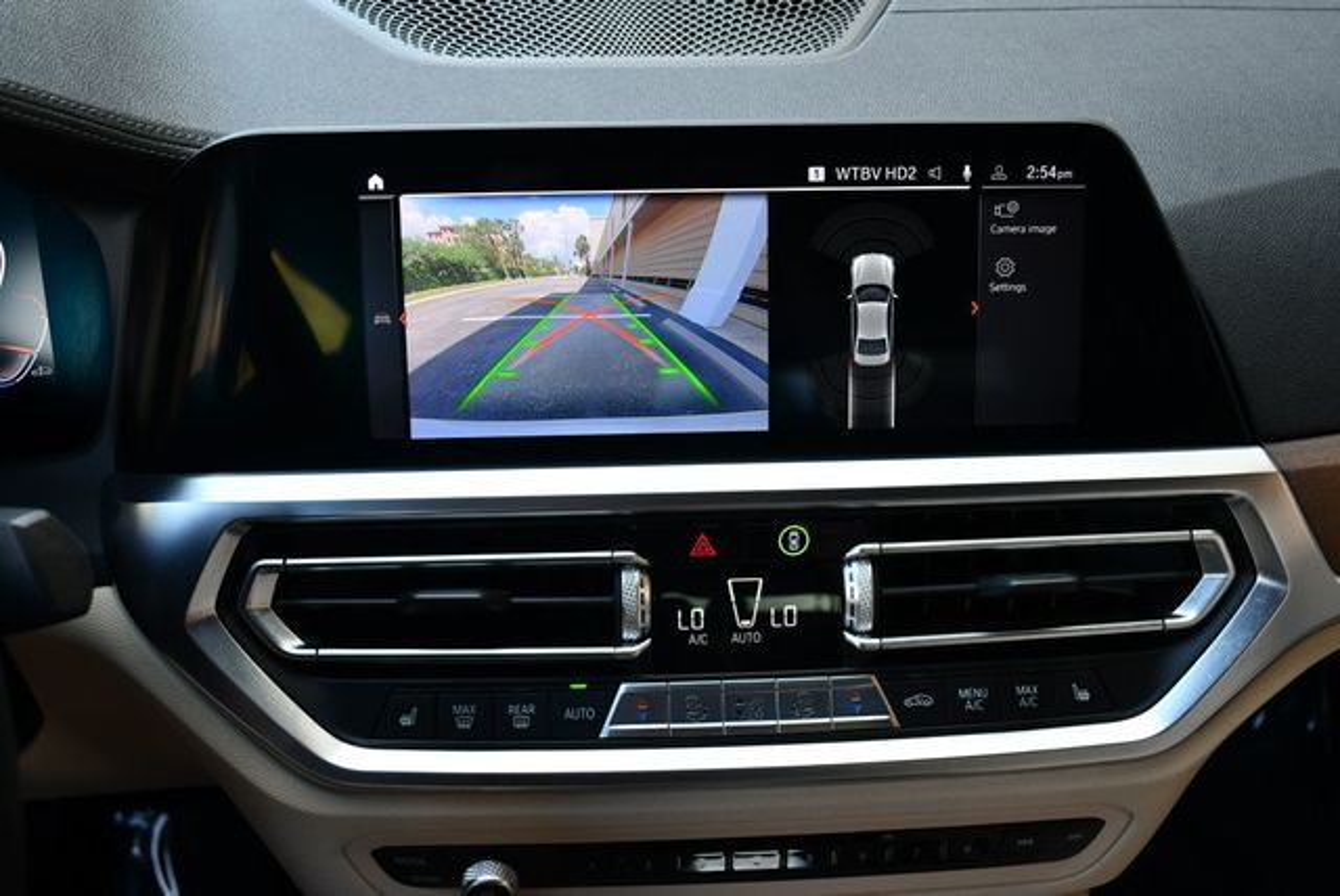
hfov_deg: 53.1
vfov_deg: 36.9
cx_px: 670
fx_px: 1341
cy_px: 448
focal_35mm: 36
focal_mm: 18
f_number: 3.5
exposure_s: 1/250
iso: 400
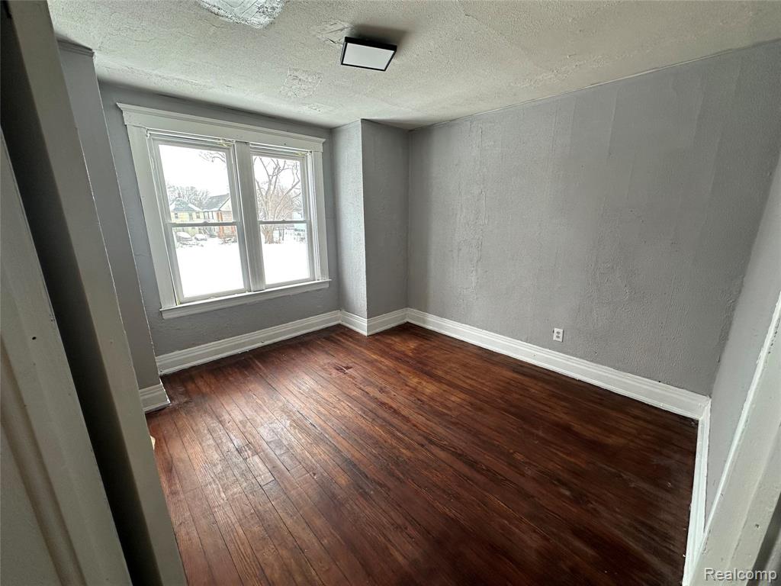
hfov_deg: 102.1
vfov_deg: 85.7
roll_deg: +0.4
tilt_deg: -13.6
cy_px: 293
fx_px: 316
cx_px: 390
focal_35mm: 14
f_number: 2.2
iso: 100
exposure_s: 1/99
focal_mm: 2.22
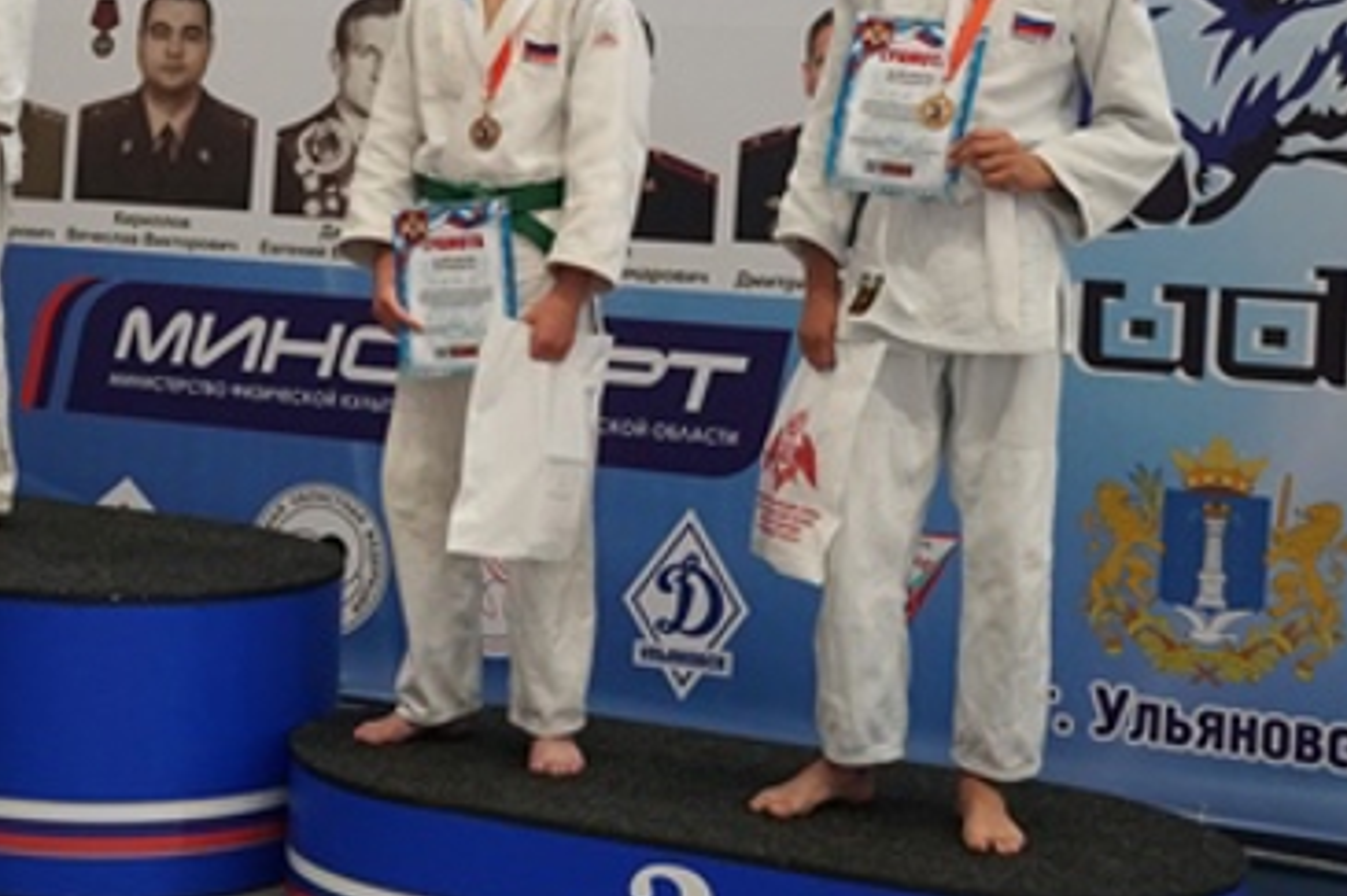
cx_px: 188
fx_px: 2767
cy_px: 173
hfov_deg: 26.6
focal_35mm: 74
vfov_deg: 18.2
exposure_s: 1/160
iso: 1250
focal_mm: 24
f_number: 4
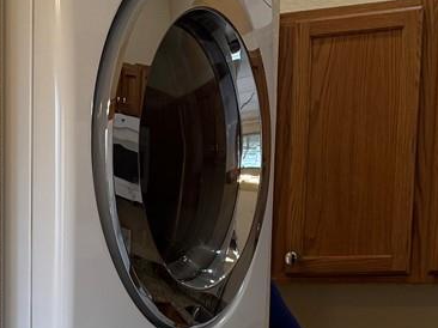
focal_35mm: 105
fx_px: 1328
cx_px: 42
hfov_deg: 18.4
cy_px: 498
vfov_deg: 13.3
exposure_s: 1/120
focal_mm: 6.76
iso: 80
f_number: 1.78
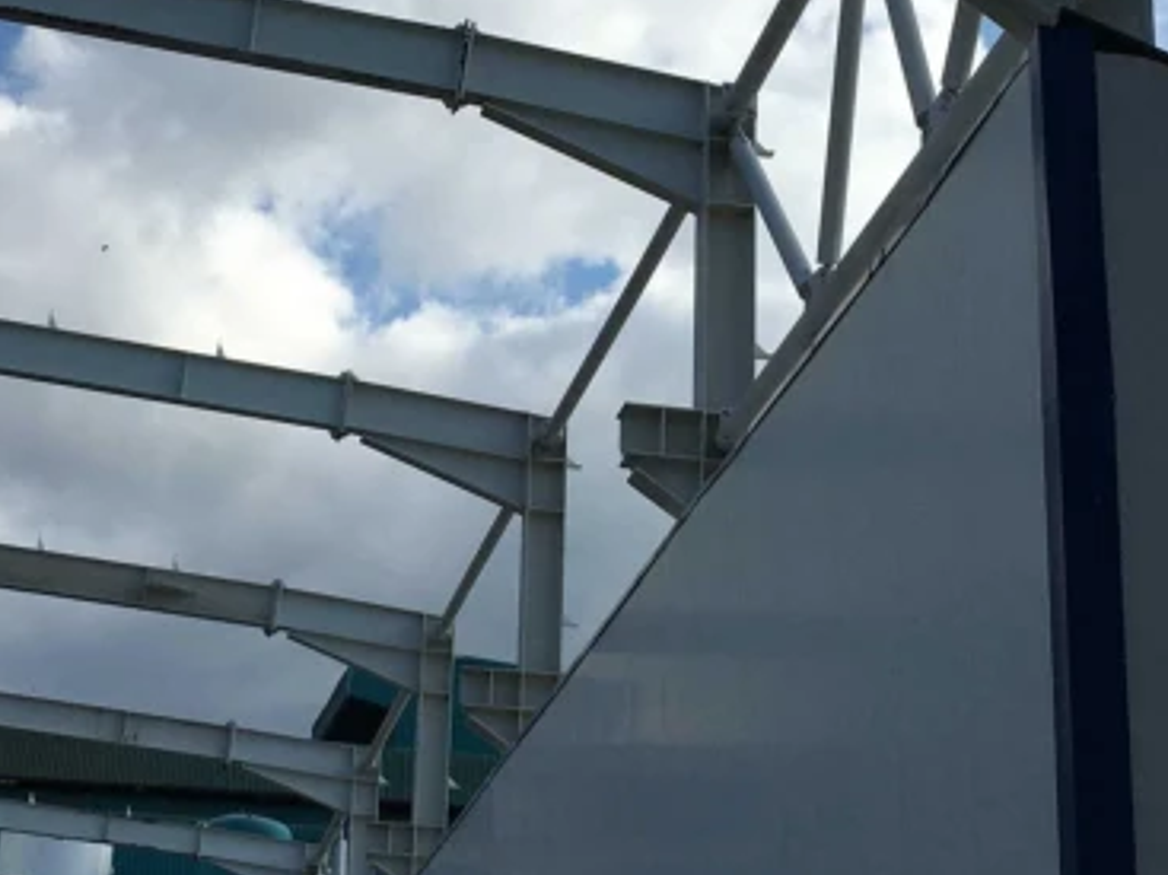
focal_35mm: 81
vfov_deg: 18.2
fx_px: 2732
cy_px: 360
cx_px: 608
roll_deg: -2.9
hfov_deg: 24.1
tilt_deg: +24.3
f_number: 2.2
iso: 25
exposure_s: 1/1923
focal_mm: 4.15
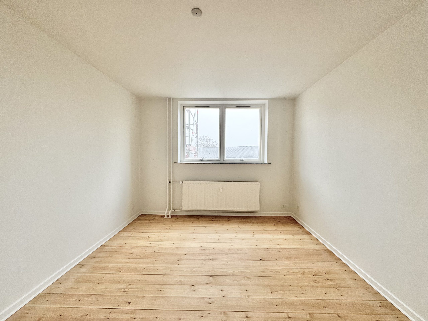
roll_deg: +0.0
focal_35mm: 14
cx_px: 214
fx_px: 173
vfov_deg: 85.7
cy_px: 160
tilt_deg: -2.1
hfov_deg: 102.1
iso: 160
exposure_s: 1/99
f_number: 2.2
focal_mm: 2.22
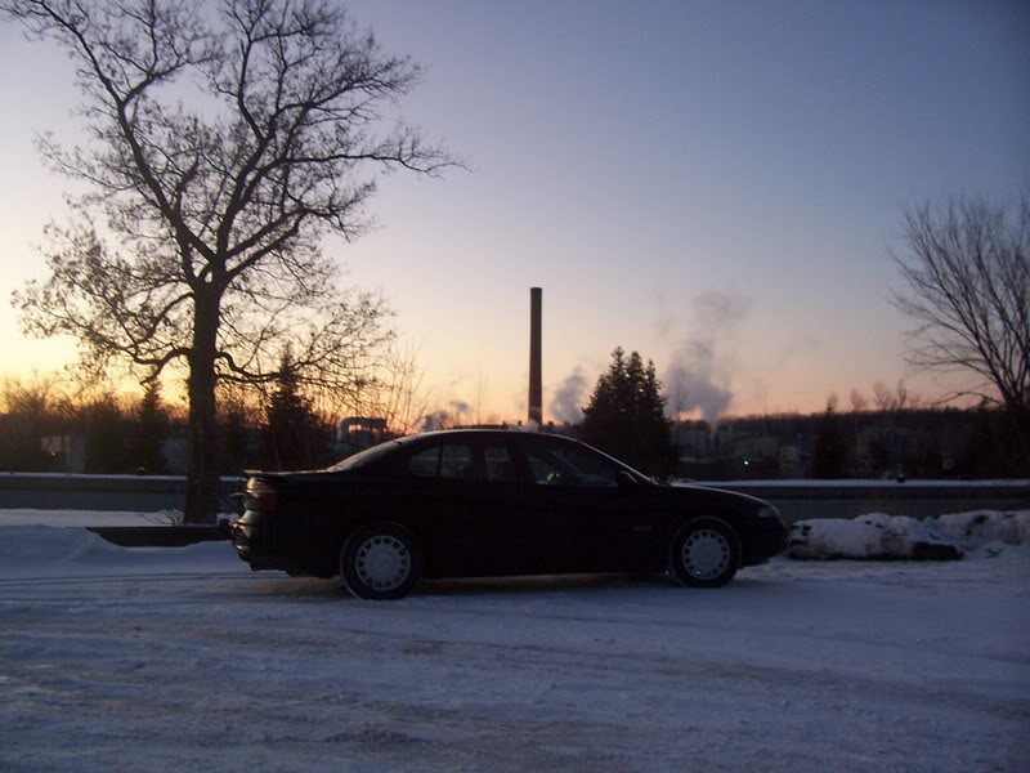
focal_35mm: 34
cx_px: 515
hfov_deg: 54.0
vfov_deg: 41.8
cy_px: 386
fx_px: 1012
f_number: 2.7
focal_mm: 5.6
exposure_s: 1/30
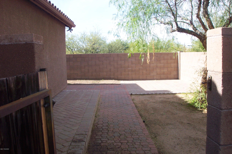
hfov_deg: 54.4
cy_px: 77
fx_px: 226
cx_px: 116
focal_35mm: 35
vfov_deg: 37.9
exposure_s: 1/90
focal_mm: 7.5
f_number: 9.5
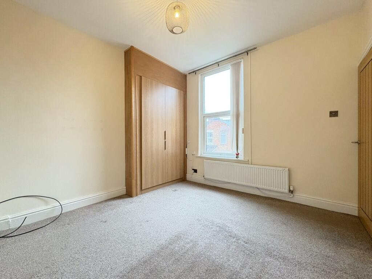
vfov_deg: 85.7
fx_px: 150
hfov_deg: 102.1
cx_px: 186
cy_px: 140
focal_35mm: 14
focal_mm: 2.22
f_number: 2.2
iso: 500
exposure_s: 1/60
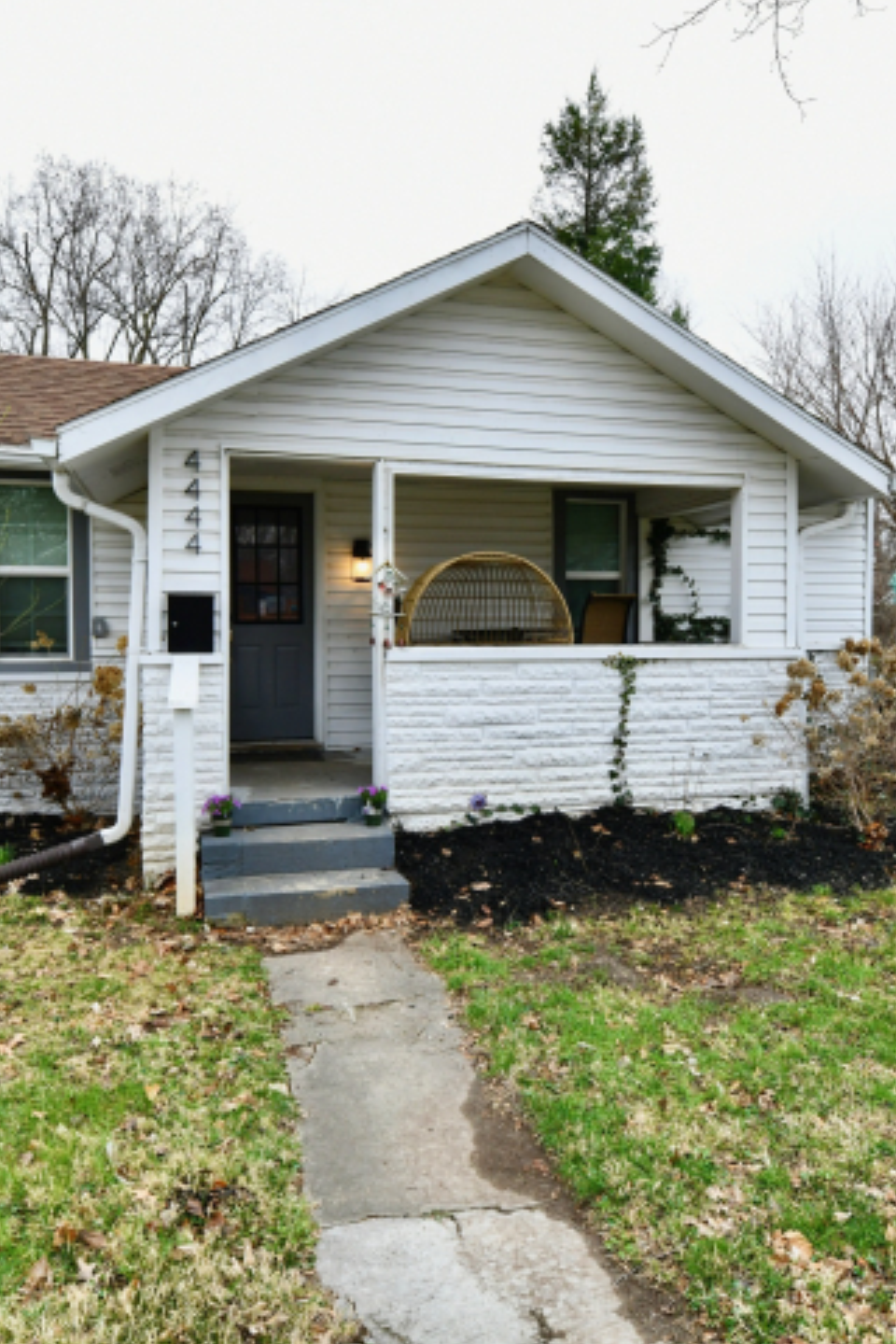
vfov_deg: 71.5
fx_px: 933
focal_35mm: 25
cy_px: 655
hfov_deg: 51.3
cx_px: 454
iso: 640
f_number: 7.1
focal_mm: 16
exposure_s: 1/200
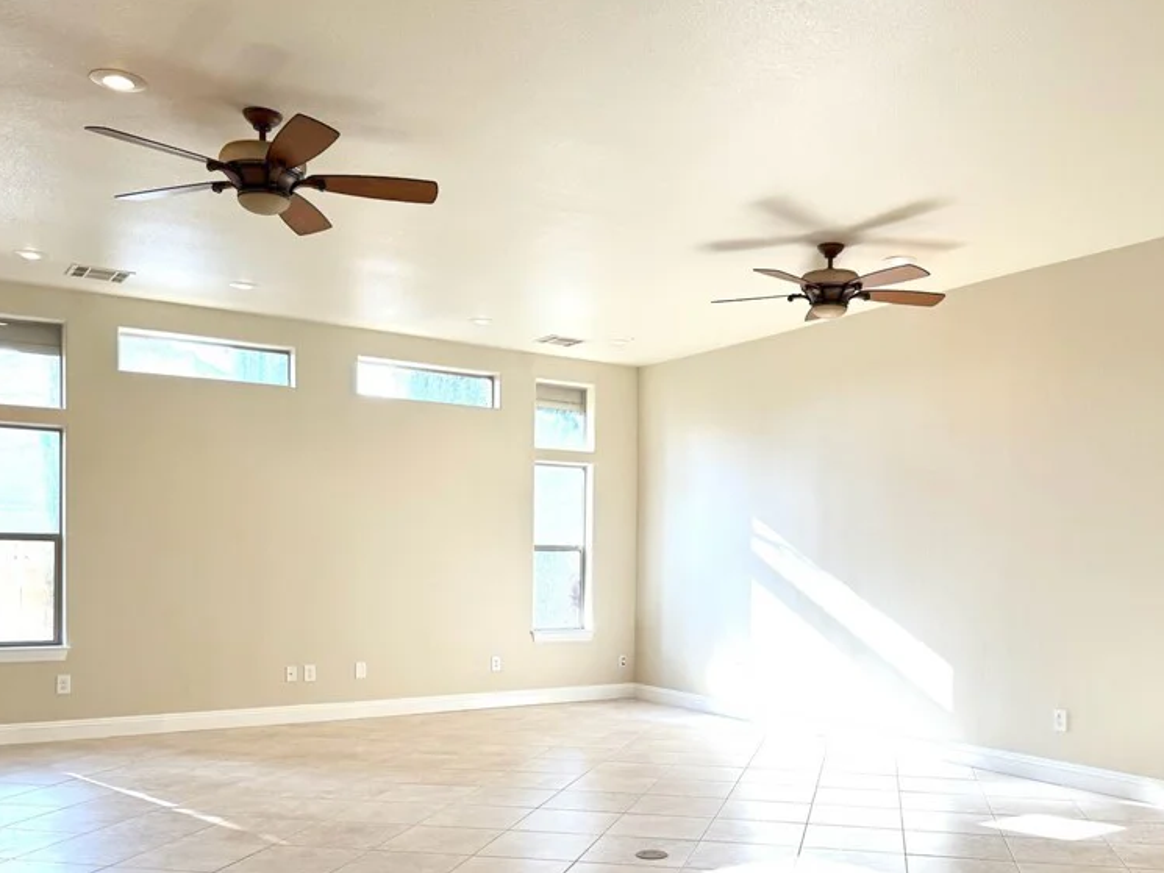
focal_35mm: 33
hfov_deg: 55.1
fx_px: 1110
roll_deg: -0.4
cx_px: 680
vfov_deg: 42.4
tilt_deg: -1.3
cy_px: 579
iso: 100
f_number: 1.78
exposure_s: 1/507
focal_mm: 6.76
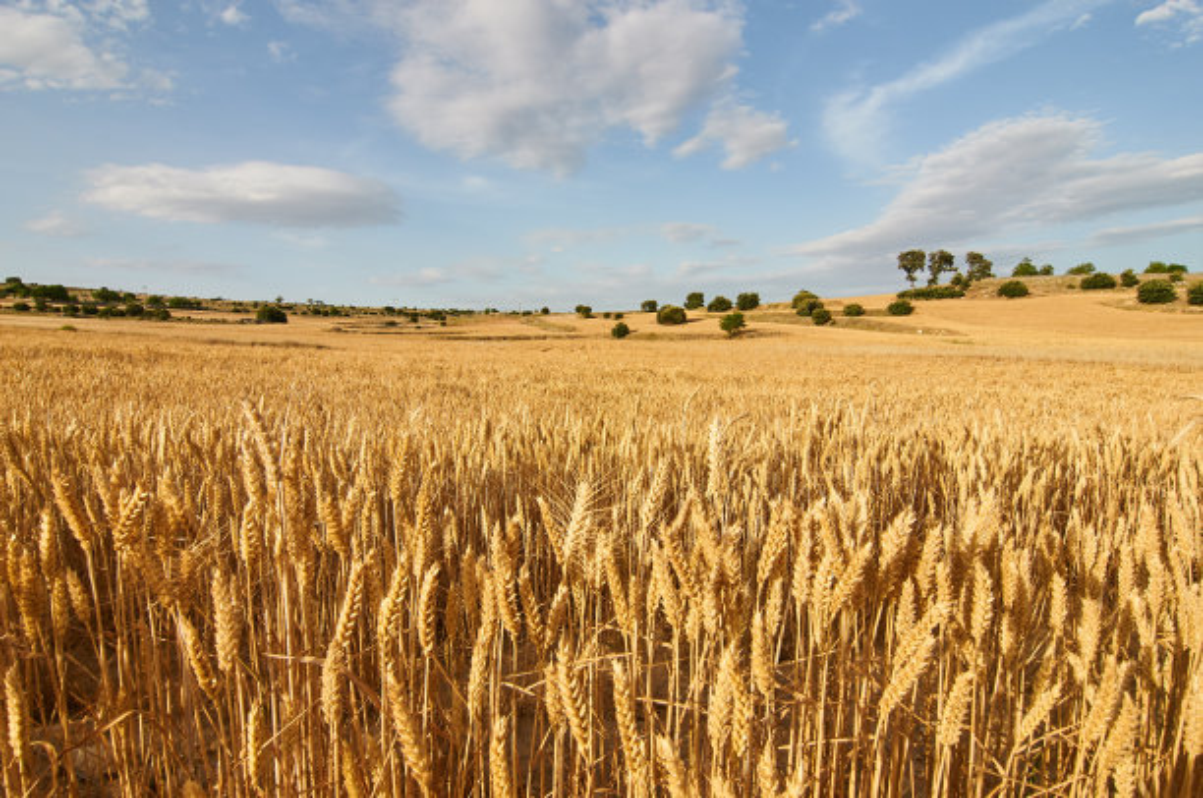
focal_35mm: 18
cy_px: 399
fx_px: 601
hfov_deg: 90.1
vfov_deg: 67.2
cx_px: 602
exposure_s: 1/200
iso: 320
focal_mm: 12
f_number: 16
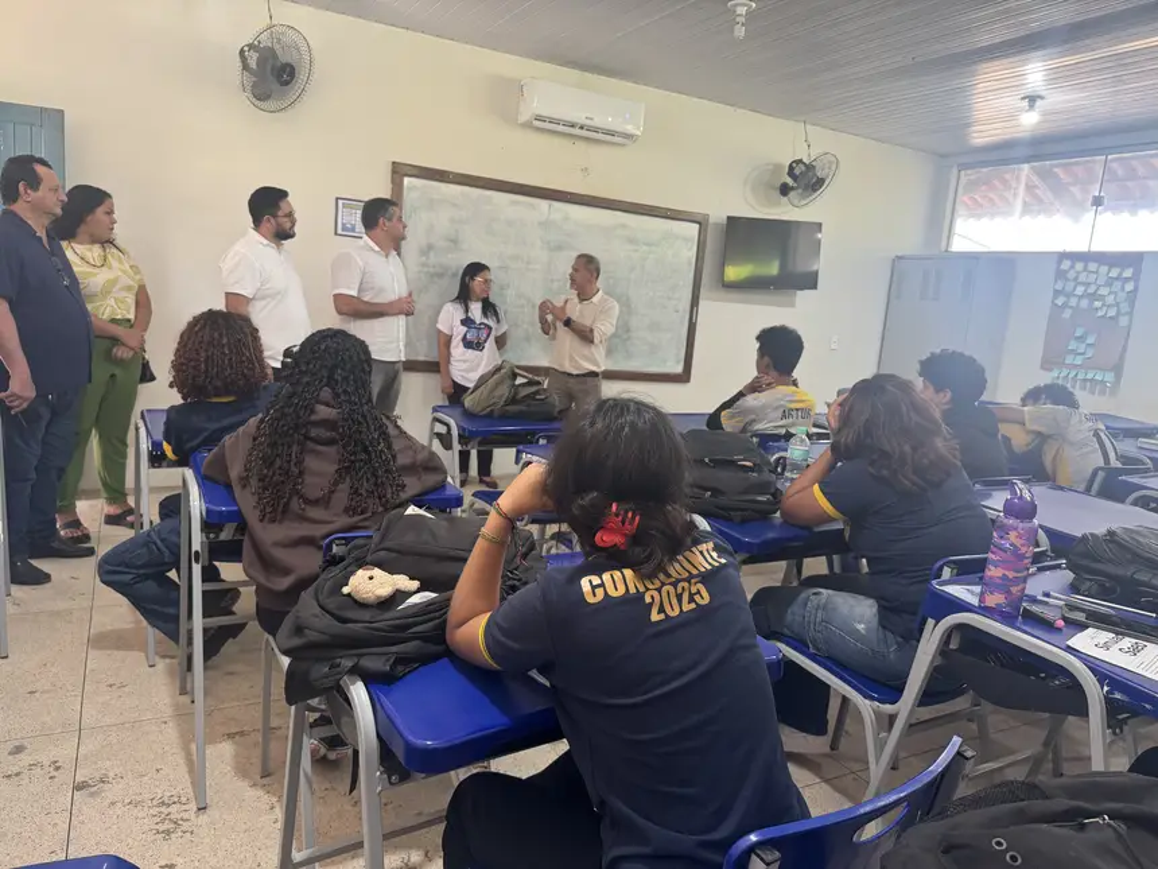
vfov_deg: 56.8
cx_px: 579
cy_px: 434
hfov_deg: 71.6
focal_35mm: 24
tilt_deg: -9.9
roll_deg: -5.2
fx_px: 803
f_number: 1.78
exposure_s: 1/60
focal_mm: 6.76
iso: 160
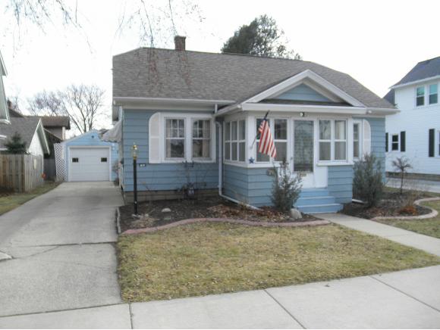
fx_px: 356
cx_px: 220
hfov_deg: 63.4
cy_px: 165
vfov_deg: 49.8
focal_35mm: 28
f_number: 3
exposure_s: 1/250
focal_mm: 5
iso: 64
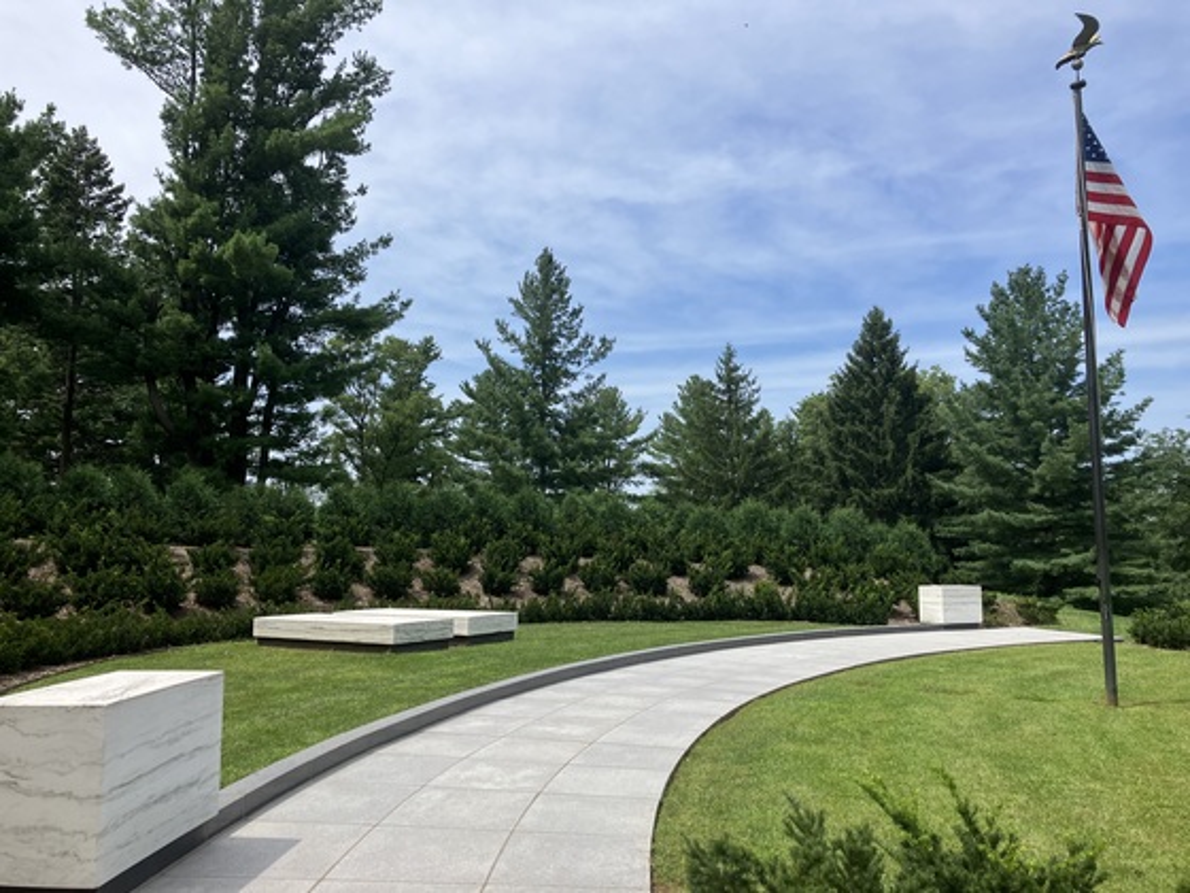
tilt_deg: +8.0
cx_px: 595
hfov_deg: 63.4
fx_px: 963
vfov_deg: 49.7
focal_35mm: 28
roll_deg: +0.9
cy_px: 446
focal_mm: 3.99
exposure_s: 1/2024
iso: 32
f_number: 1.8
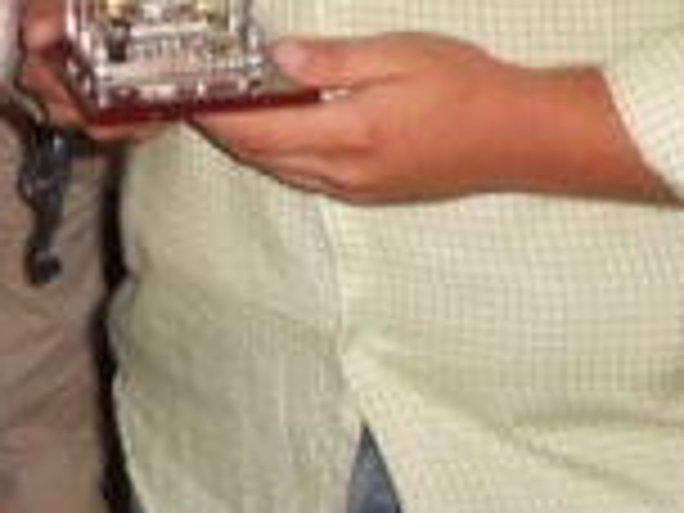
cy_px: -490
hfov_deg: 13.2
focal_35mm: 142
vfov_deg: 9.8
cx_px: -297
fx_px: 2806
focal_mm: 4.9
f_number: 3.2
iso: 200
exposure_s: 1/25
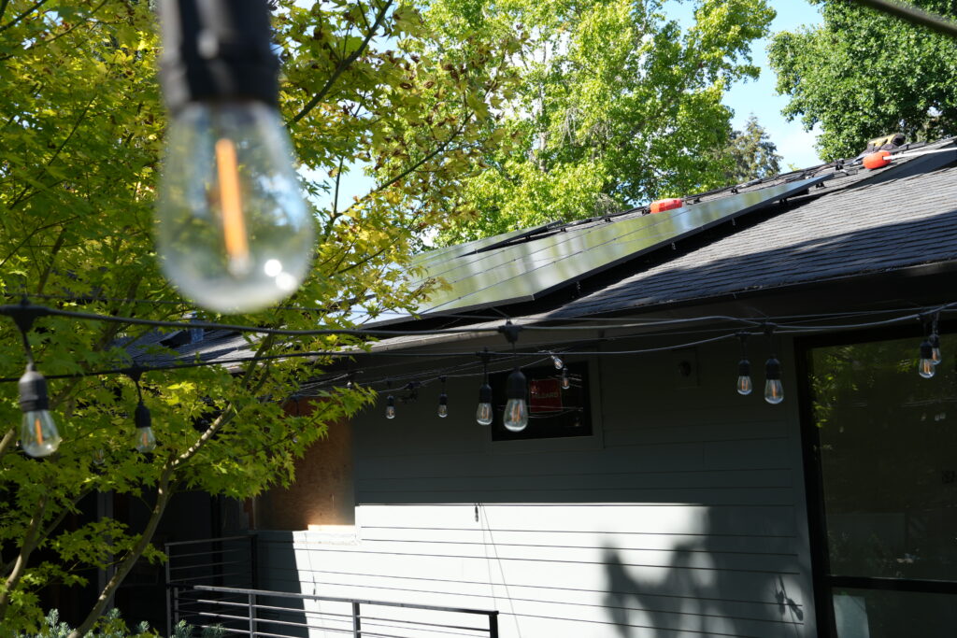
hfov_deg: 40.0
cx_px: 478
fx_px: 1316
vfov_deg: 27.3
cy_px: 319
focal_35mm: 50
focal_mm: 33
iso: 100
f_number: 6.3
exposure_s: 1/125
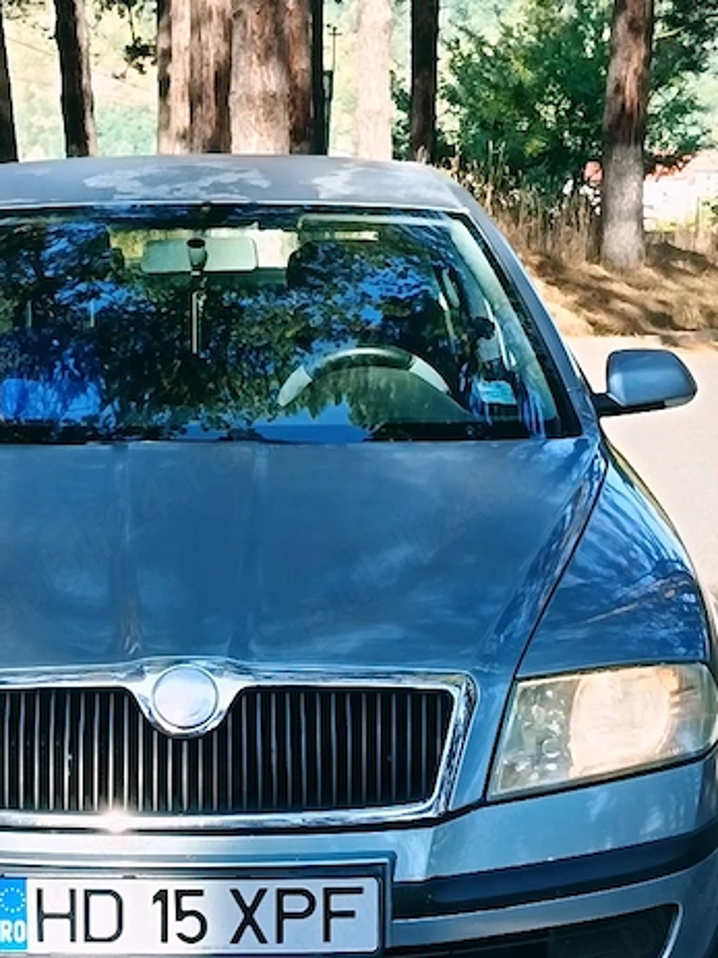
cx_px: 190
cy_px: 586
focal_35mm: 83
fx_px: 2296
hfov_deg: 17.7
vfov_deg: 23.5
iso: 157
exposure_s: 1/100
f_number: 1.75
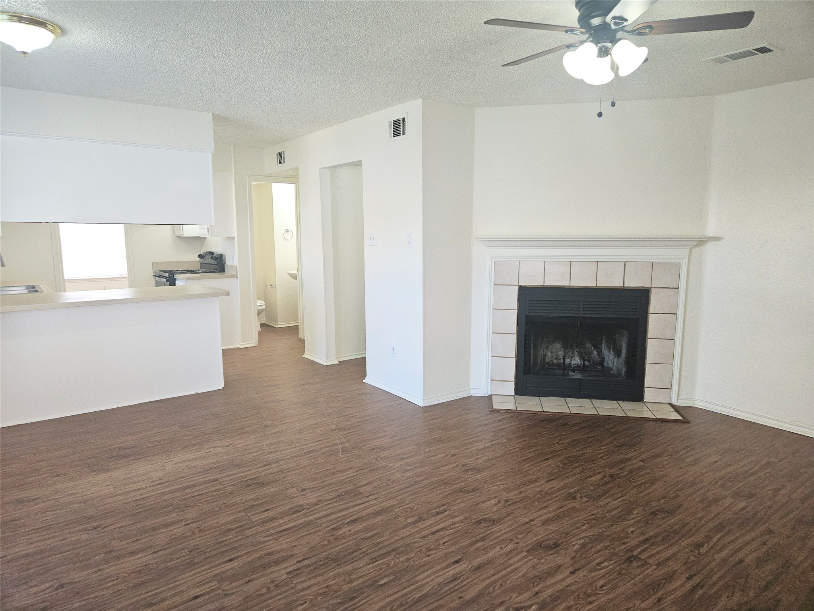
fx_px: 541
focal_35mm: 23
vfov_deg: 58.9
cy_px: 306
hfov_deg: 73.9
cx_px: 407
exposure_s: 1/120
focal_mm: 5.4
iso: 125
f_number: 1.8
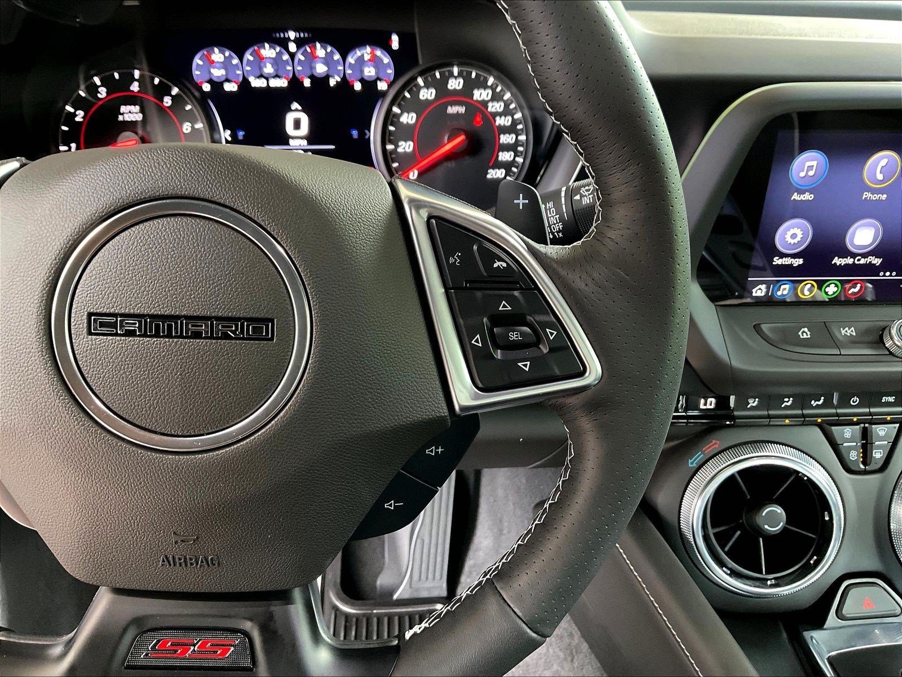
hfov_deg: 61.7
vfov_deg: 48.2
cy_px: 338
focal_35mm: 29
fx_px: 756
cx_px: 451
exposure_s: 1/52
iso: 320
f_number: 1.8
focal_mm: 3
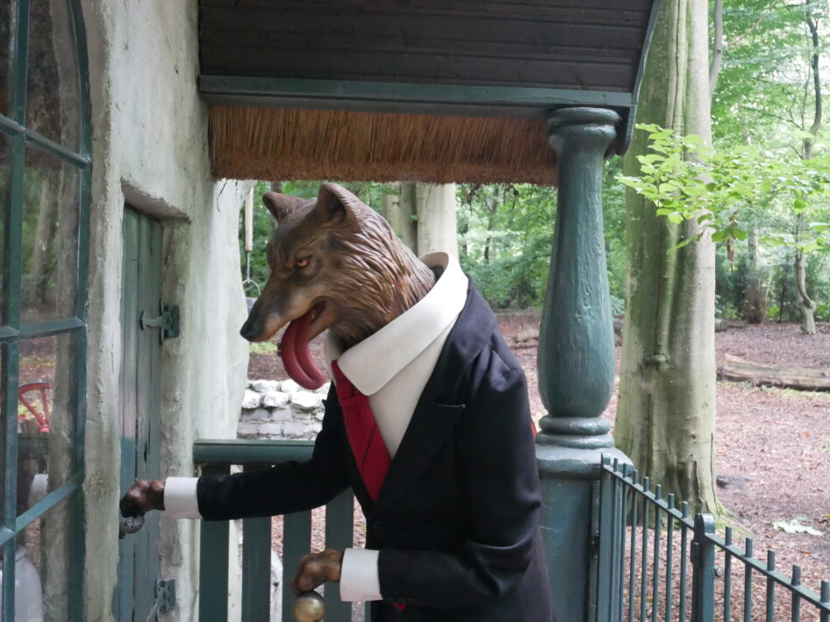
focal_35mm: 39
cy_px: 323
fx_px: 935
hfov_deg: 47.8
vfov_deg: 36.8
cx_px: 385
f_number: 4.2
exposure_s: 1/40
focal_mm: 18
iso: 3200
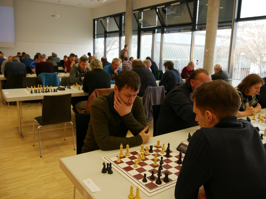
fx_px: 231
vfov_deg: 46.8
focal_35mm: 30
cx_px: 133
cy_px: 100
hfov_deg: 60.0
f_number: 3.6
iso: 1000
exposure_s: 1/160
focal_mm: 15
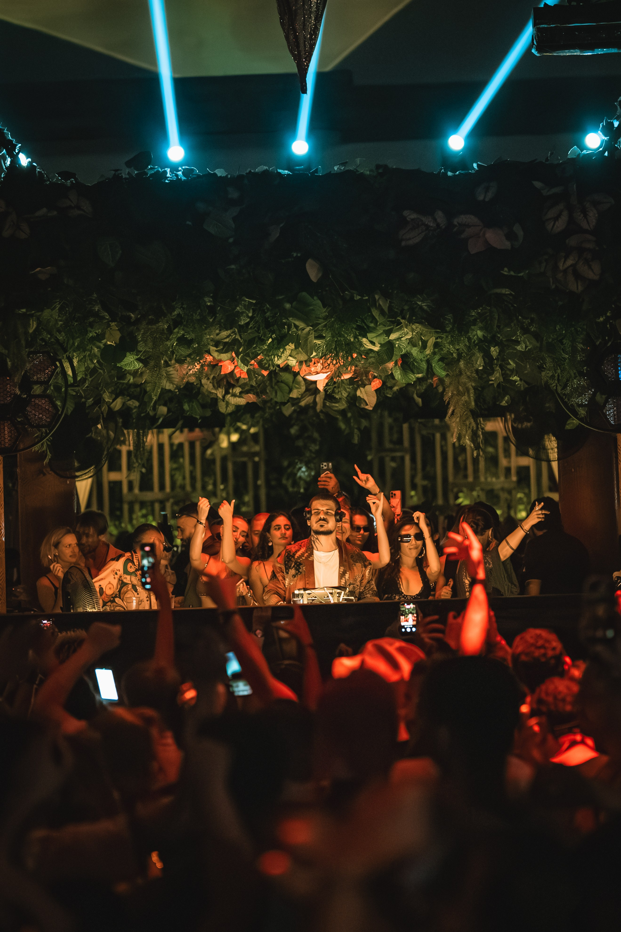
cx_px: 277
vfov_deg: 26.7
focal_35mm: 76
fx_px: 1961
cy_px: 468
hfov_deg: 18.0
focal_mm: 50
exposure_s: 1/400
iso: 3200
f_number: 1.2
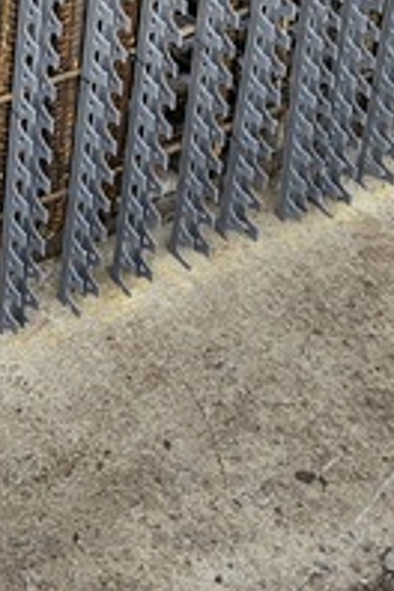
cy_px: -301
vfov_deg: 15.6
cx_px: -206
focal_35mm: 121
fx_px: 1986
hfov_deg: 10.9
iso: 25
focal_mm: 5.4
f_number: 1.8
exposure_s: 1/209
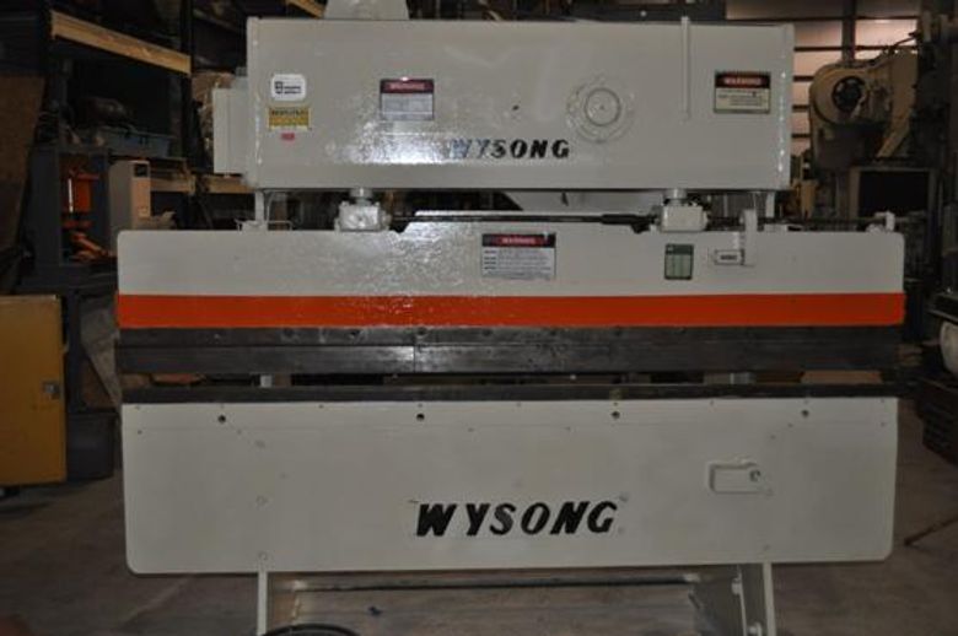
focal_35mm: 39
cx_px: 479
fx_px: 1037
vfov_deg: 34.1
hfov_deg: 49.6
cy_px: 318
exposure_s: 1/60
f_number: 4.2
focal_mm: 26
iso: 800
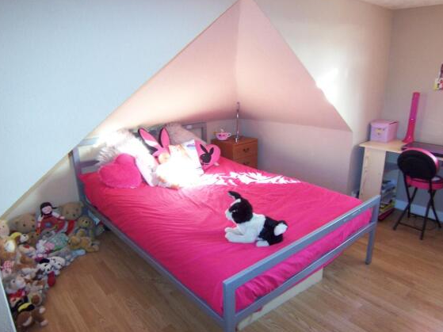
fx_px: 307
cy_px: 165
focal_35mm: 24
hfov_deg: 71.6
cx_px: 222
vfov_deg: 56.8
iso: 200
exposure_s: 1/30
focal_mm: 3.8
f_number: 2.8
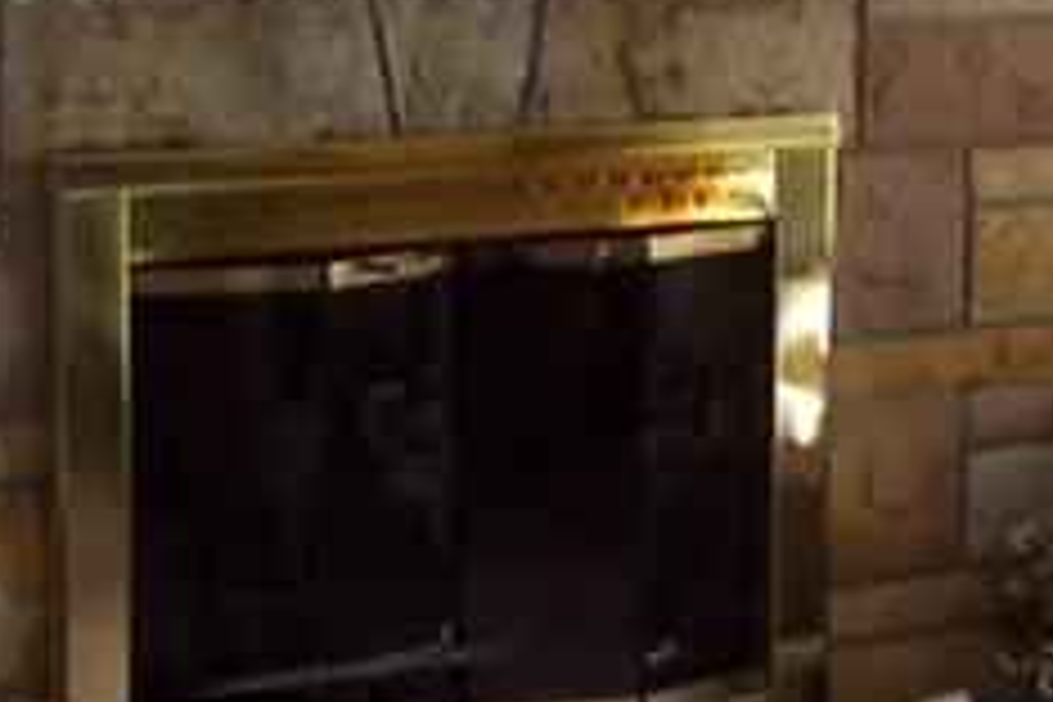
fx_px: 4855
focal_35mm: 166
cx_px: 1341
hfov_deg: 12.0
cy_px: 63
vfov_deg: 8.2
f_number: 2.8
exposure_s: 1/30
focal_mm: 8
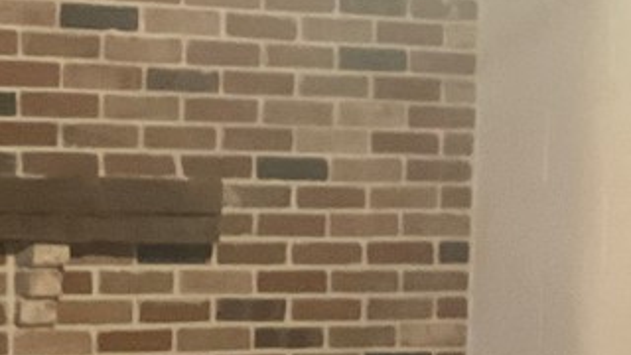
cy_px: 367
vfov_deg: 11.8
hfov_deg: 20.3
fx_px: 1690
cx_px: -47
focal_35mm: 101
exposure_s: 1/30
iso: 500
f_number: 1.8
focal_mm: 3
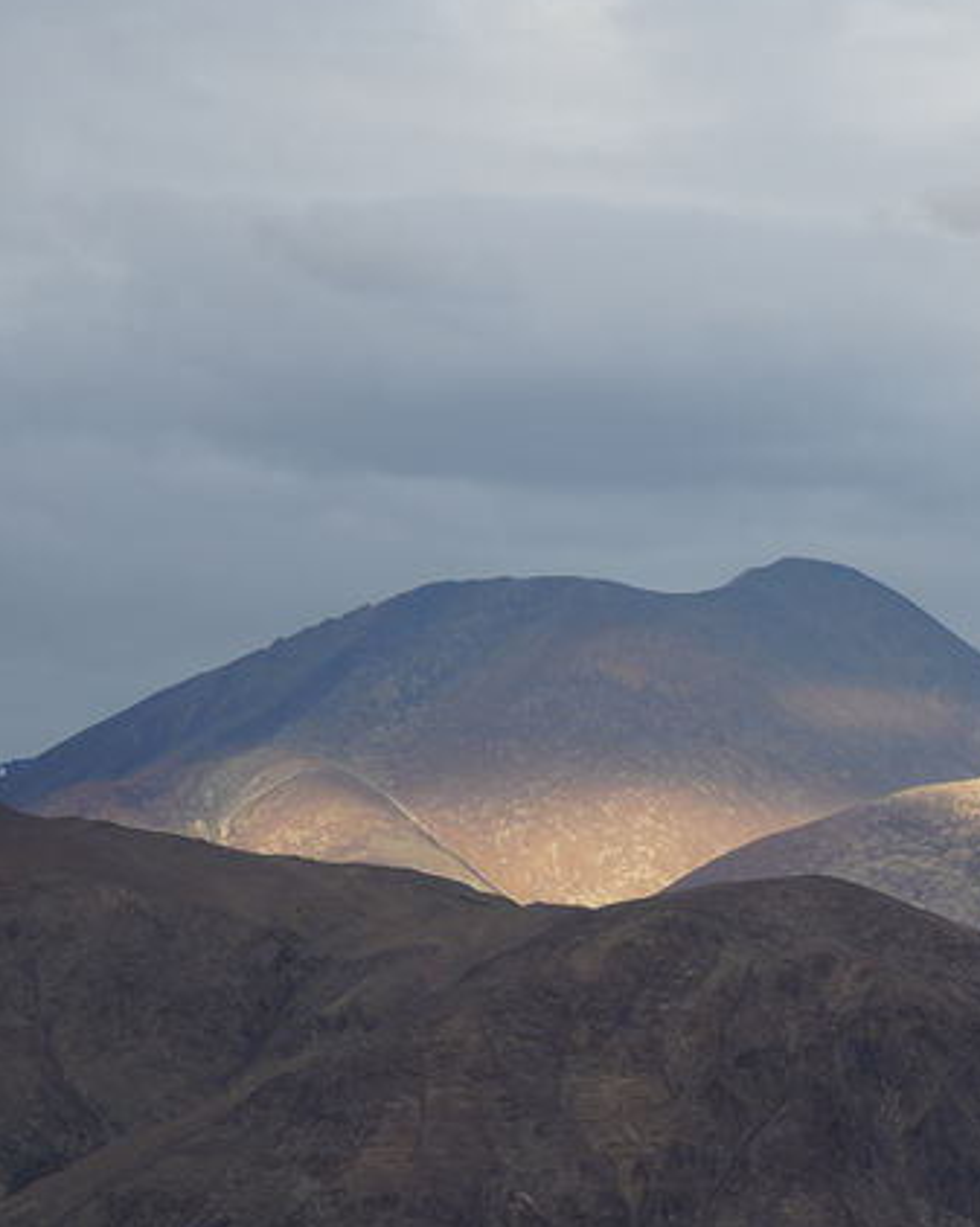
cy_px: 743
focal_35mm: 235
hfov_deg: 6.3
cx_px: 2181
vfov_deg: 8.2
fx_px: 8529
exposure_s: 1/100
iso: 100
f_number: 5.6
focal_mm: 66
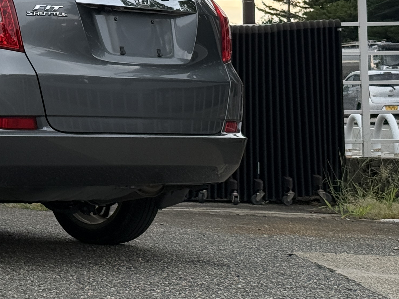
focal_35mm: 130
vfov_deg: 11.3
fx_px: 1499
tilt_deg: +3.3
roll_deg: +1.2
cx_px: -123
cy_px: 25
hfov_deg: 14.5
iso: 64
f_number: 1.78
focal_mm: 6.76
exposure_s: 1/762
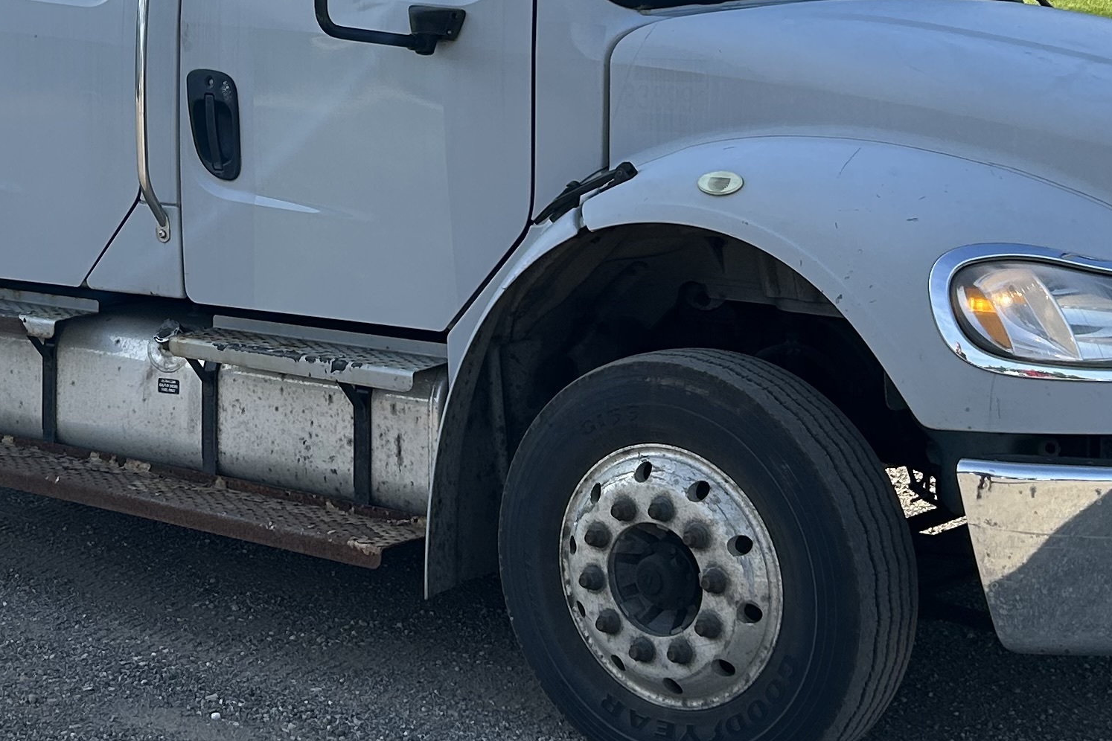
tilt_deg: -1.2
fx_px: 2255
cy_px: 29
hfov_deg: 27.2
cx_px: 246
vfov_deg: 18.3
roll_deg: +0.4
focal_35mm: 73
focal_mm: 5.7
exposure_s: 1/2353
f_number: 1.5
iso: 50
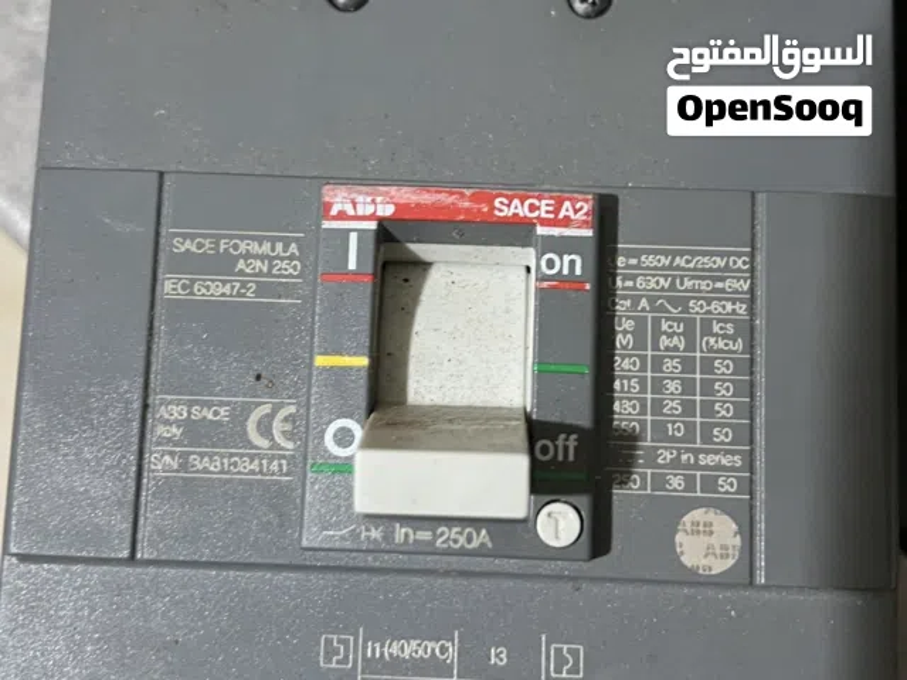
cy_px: 340
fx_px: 681
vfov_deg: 53.1
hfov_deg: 67.3
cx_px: 454
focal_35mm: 26
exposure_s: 1/33
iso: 400
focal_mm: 5.7
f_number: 1.5
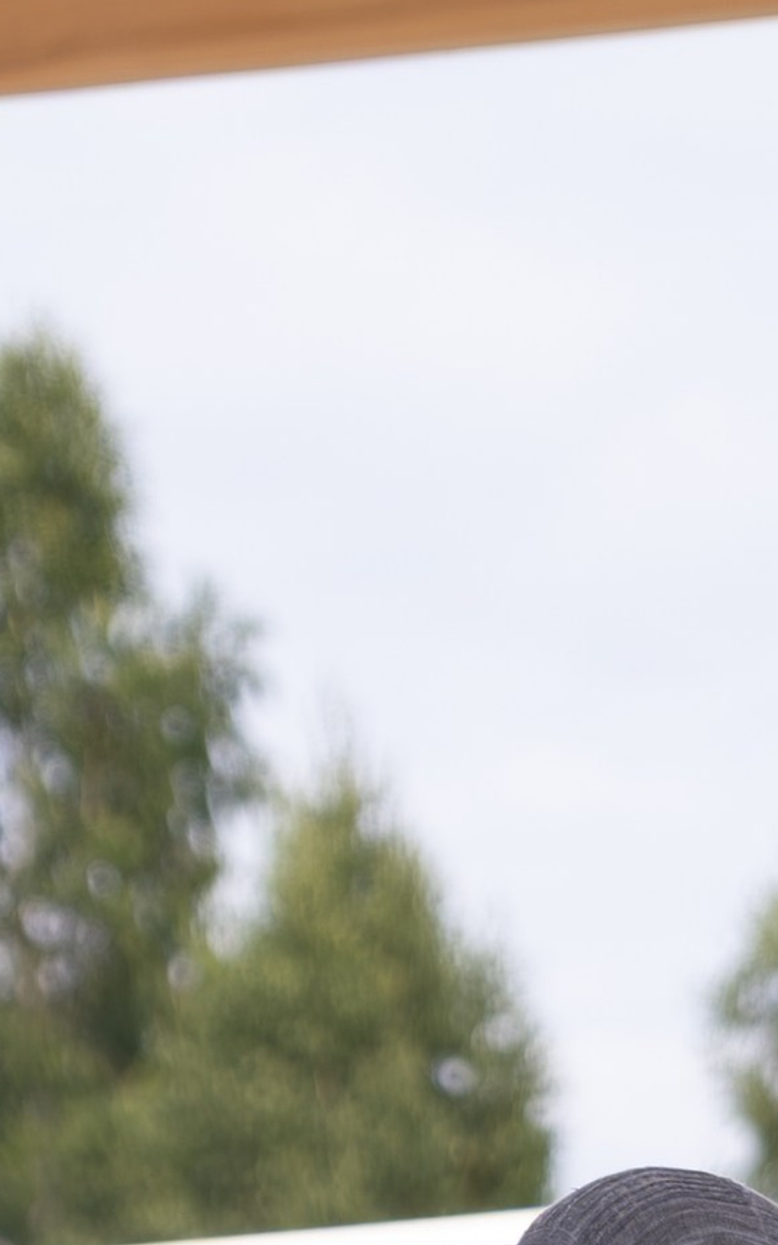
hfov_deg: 3.5
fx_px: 12756
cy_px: 1935
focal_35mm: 376
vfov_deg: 5.5
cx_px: 643
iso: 160
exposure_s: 1/1250
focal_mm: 55
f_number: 3.2
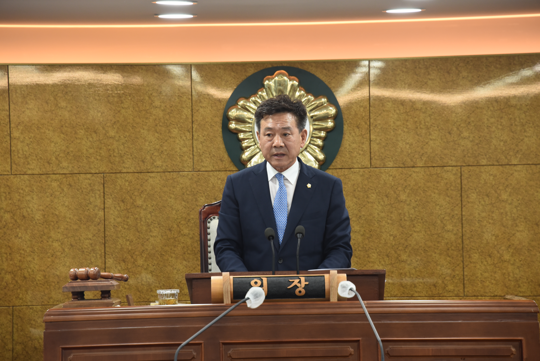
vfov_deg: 6.5
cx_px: 270
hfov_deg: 9.8
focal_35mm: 210
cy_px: 180
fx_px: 3151
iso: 1600
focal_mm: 210
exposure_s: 1/80
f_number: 8
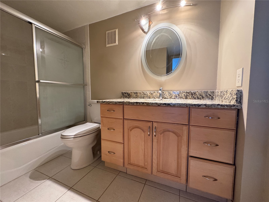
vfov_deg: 85.7
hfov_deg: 102.1
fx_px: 109
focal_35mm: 14
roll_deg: +0.1
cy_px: 101
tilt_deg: -3.9
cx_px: 134
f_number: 2.2
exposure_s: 1/60
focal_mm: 2.22
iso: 400
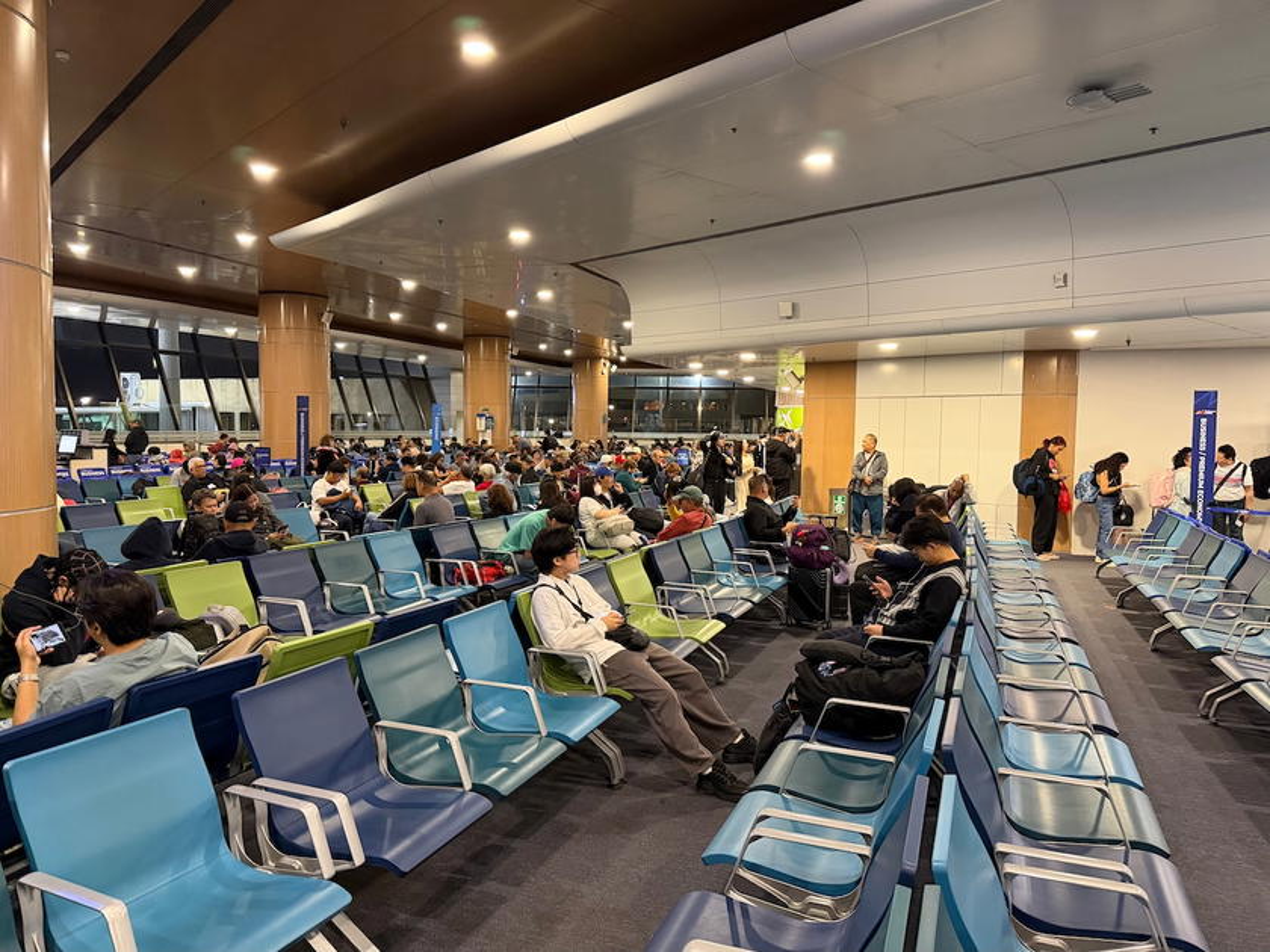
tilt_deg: -2.8
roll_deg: -1.0
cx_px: 635
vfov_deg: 56.8
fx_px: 881
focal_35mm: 24
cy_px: 476
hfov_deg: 71.6
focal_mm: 6.76
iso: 800
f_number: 1.78
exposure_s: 1/40
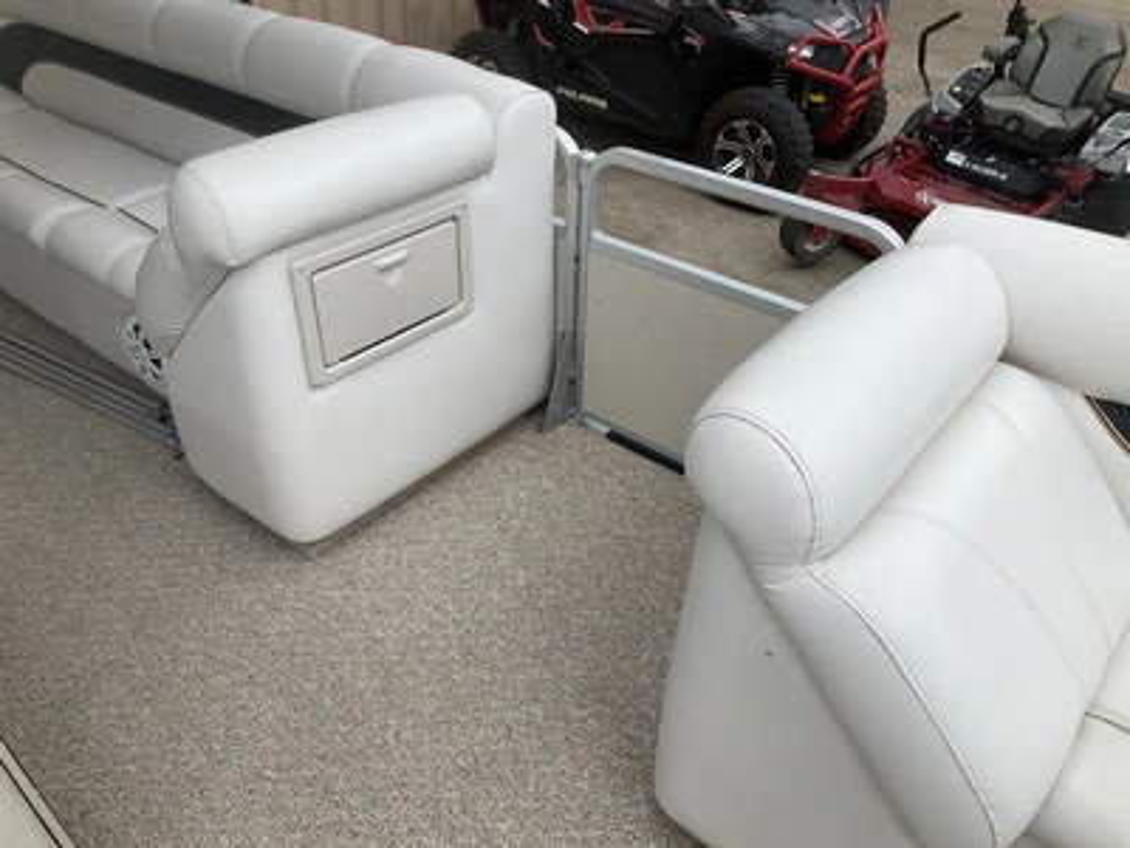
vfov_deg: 48.2
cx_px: 565
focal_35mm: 29
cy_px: 424
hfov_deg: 61.7
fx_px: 947
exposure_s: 1/2801
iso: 25
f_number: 1.8
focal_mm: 3
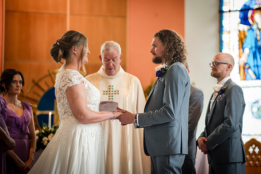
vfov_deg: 13.6
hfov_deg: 20.2
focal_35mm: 101
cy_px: 71
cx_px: 155
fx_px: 732
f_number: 1.4
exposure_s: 1/500
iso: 1000
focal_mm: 85
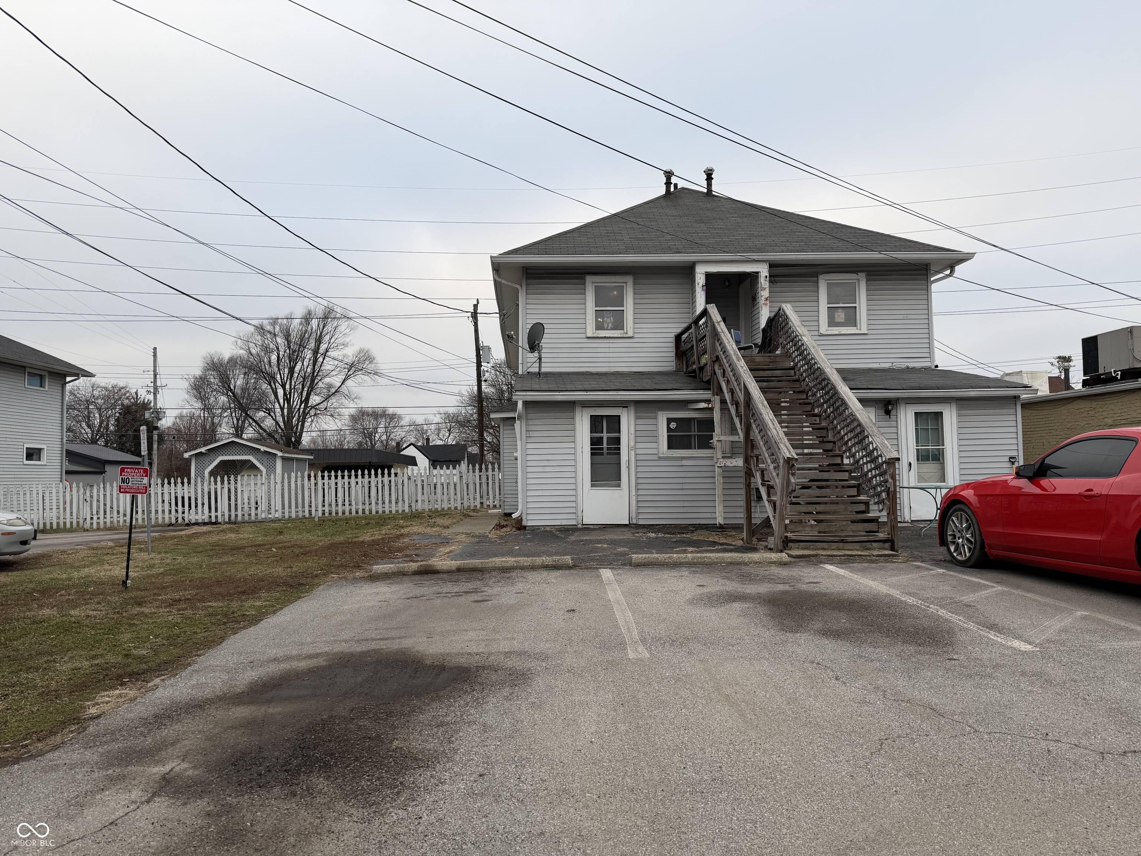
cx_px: 570
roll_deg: +1.2
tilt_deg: +3.3
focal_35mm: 24
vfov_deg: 56.8
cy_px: 428
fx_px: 791
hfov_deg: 71.6
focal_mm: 6.76
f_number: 1.78
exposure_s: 1/528
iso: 80
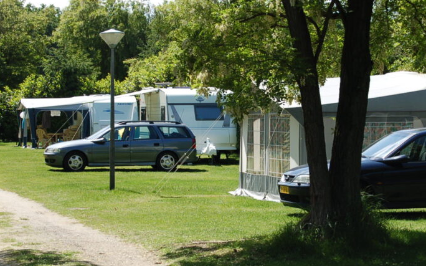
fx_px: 1381
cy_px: 140
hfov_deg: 17.5
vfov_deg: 11.0
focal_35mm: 119
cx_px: 236
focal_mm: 52
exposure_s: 1/250
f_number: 8
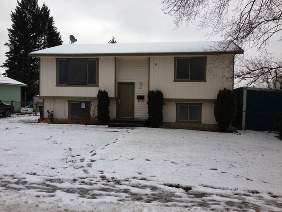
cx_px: 141
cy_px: 106
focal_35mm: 33
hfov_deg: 55.4
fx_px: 269
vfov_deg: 42.9
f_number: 2.4
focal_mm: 4.12
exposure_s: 1/334
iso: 50
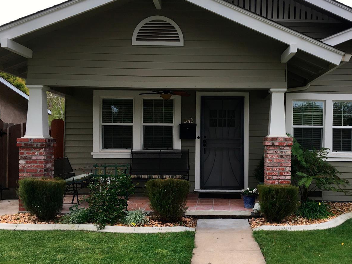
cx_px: 223
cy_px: 143
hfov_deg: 49.6
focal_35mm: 37
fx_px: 376
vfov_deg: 38.6
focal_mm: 4.15
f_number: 2.2
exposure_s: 1/615
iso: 25
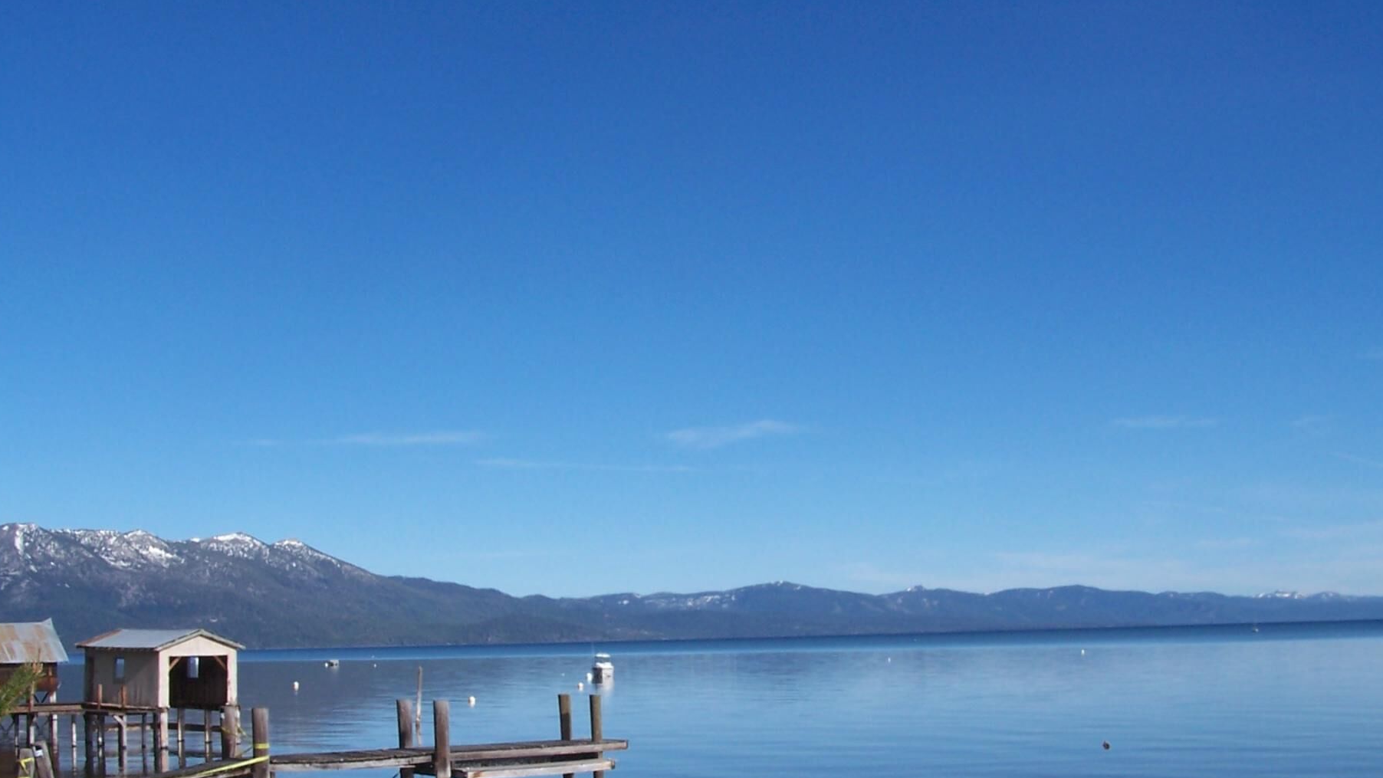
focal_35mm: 47
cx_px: 627
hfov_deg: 43.7
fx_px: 1724
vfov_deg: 25.2
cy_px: 550
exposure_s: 1/350
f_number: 5.6
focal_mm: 6.3
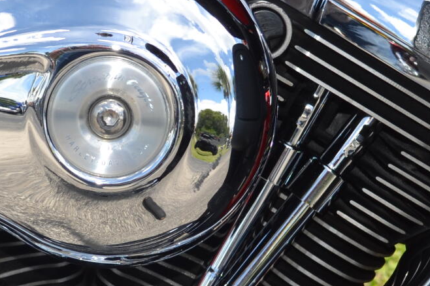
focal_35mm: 146
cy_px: 282
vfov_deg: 9.3
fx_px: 1743
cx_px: 76
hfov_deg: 14.0
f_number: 6.3
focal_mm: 32
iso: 100
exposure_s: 1/200
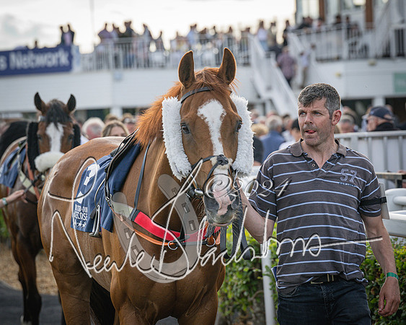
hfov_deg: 11.0
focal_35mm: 176
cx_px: 232
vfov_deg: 8.8
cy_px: 162
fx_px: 2111
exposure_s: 1/1600
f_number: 4
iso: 400
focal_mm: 104
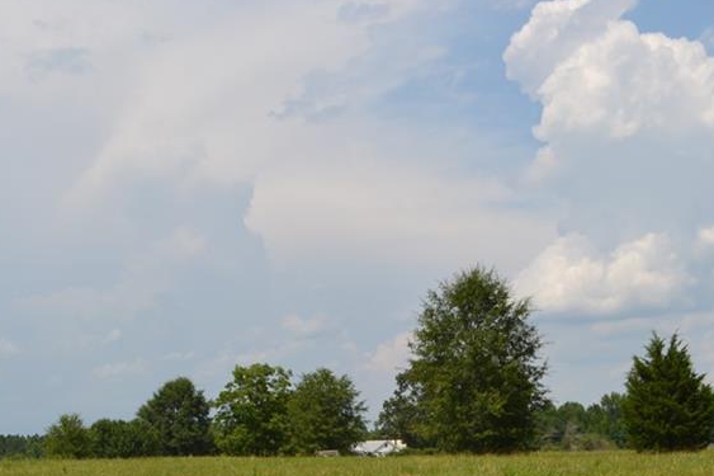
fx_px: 1190
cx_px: 133
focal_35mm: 60
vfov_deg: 22.2
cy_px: 397
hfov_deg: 32.4
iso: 100
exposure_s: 1/320
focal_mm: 22
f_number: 9
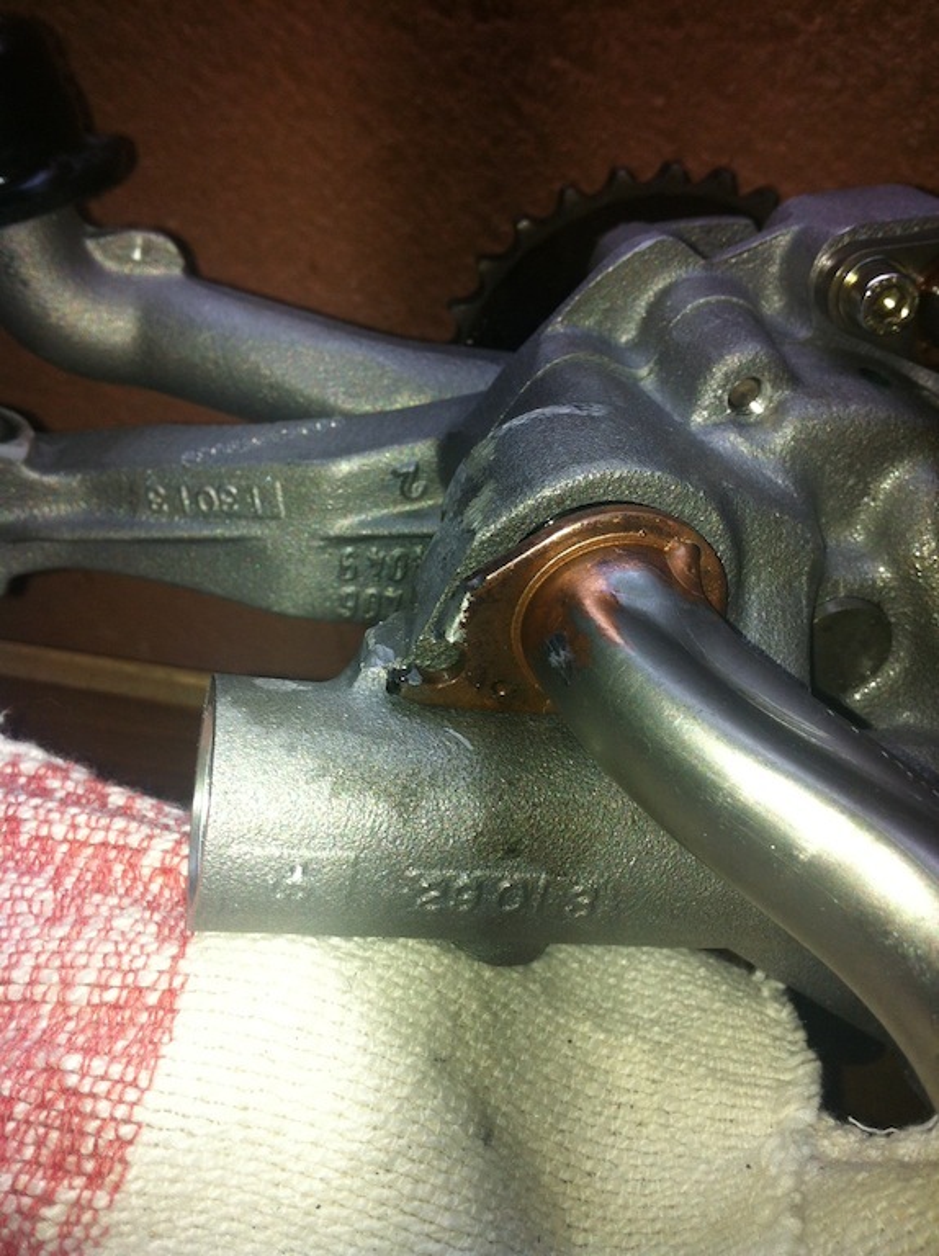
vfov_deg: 52.7
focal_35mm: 35
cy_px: 628
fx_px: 1269
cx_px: 470
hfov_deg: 40.6
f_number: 2.8
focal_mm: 3.85
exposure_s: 1/74
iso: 80
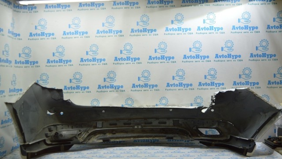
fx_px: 318
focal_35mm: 43
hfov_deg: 47.8
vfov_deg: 28.0
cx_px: 141
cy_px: 83
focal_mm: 27
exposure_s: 1/80
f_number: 4
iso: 400
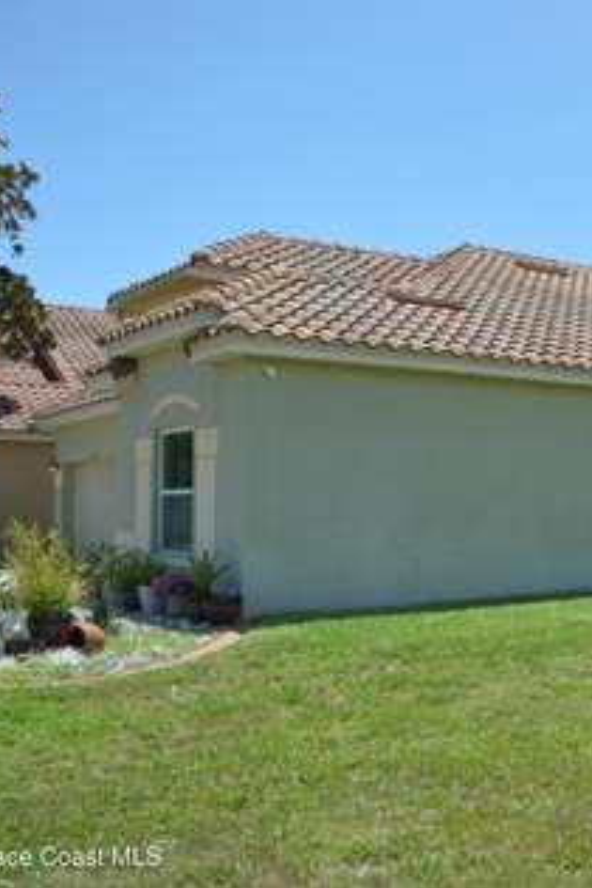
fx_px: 1011
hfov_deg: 30.8
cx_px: 555
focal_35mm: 41
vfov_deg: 47.4
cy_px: 445
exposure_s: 1/800
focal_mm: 18
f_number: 3.5
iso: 100
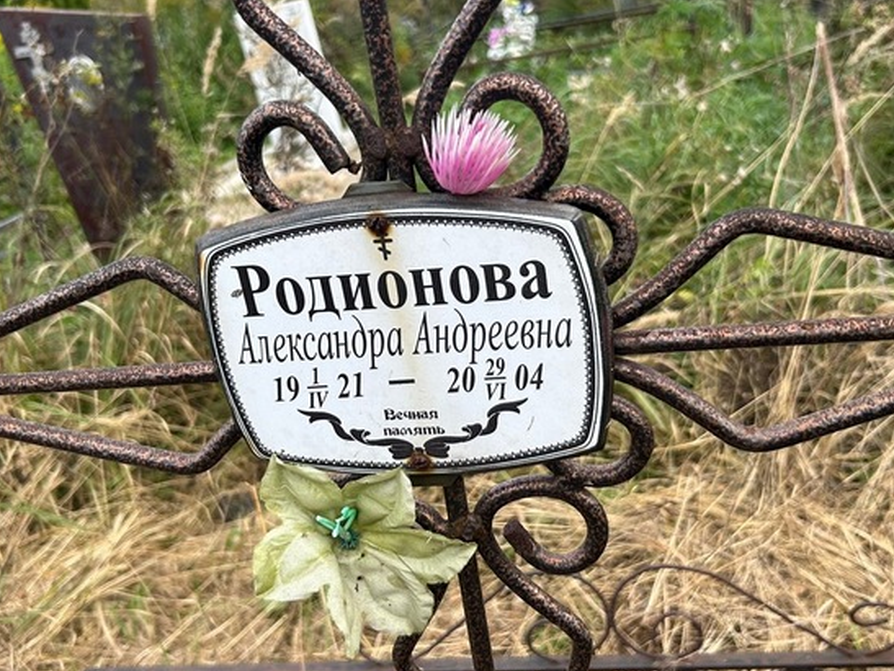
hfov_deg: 48.9
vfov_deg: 37.7
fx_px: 982
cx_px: 482
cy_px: 356
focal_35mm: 38
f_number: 1.5
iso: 50
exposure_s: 1/873
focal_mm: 5.7
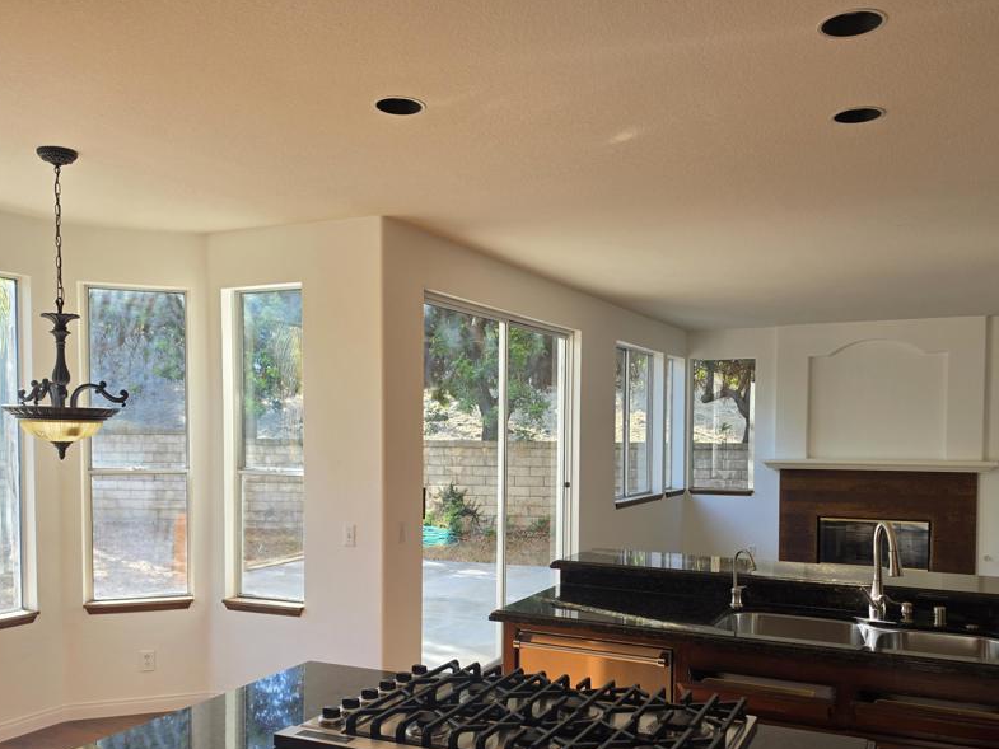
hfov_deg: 59.9
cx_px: 531
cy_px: 481
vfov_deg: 46.3
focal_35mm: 30
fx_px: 866
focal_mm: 6.5
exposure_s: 1/180
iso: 25
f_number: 1.4
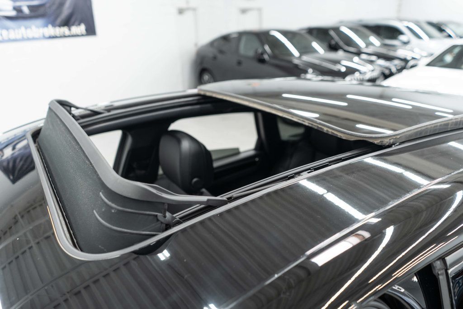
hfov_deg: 65.5
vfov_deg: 46.4
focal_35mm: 28
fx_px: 360
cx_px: 232
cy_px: 154
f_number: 3.2
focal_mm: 28
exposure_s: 1/50
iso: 640
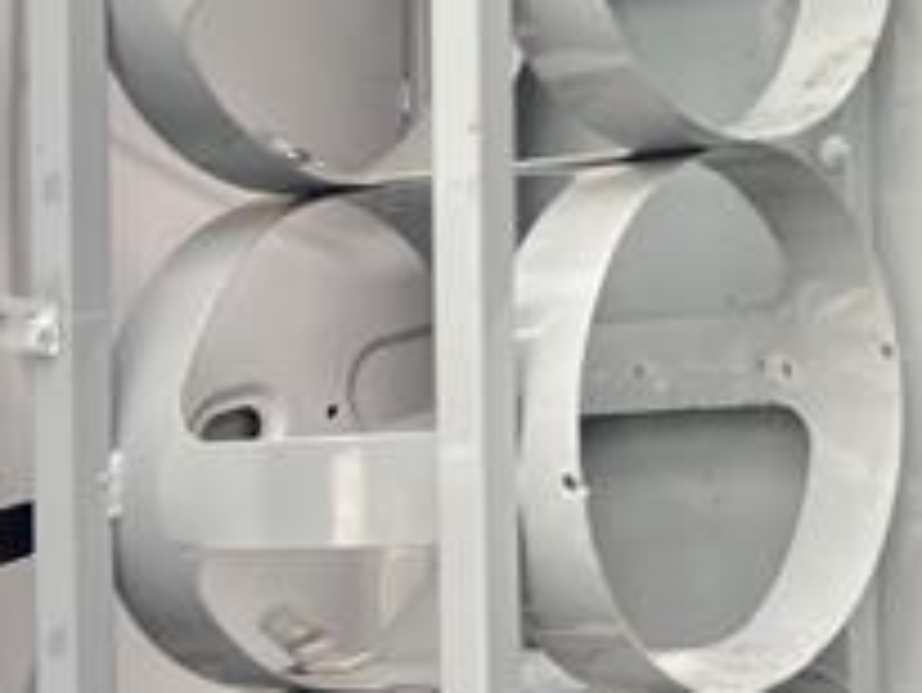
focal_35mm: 81
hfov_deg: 21.8
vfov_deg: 17.5
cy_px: -108
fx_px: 2159
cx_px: 1187
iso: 160
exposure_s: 1/60
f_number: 1.5
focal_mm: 5.7
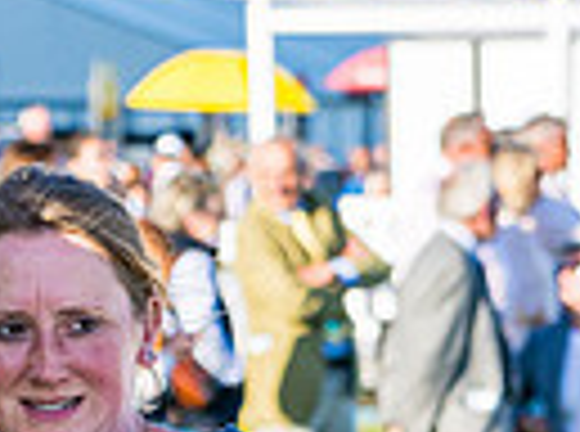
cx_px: 197
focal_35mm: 412
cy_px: 98
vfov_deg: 3.6
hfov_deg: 4.8
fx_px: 6884
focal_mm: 70
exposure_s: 1/1250
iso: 200
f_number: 5
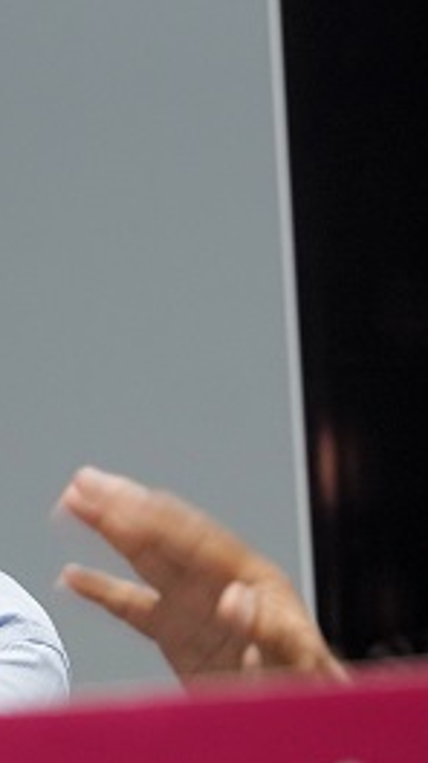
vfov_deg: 8.6
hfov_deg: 4.8
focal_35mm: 250
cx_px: -182
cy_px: 520
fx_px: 5057
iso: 2000
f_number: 2.8
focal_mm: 70
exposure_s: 1/80
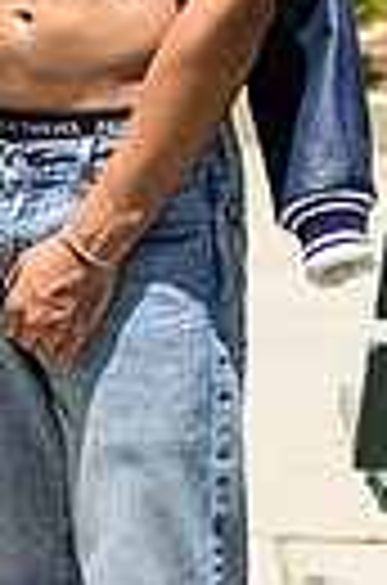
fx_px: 3712
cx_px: -9
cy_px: -162
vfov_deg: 8.9
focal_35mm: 229
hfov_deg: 6.0
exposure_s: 1/6400
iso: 800
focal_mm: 66
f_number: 4
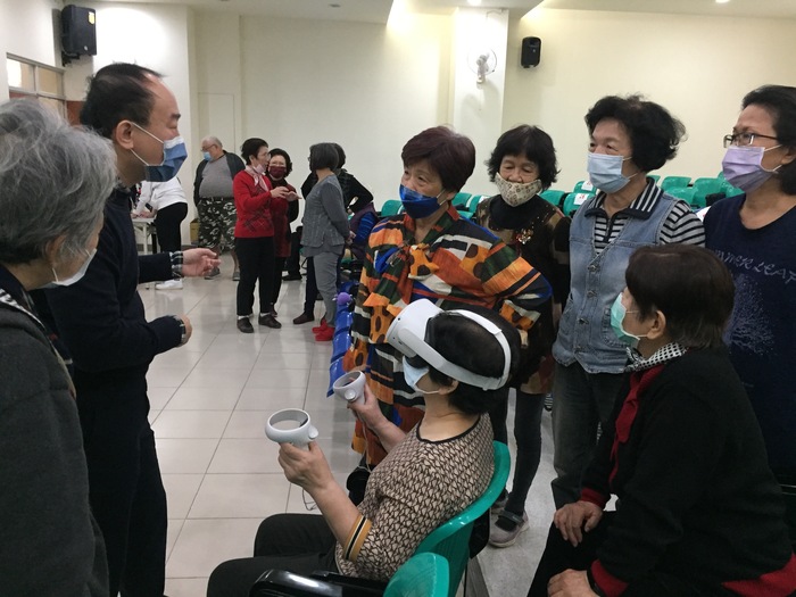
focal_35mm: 29
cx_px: 398
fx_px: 667
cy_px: 298
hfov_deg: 61.7
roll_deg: -2.5
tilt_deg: -13.0
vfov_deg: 48.2
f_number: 2.2
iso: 250
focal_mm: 4.15
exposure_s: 1/30
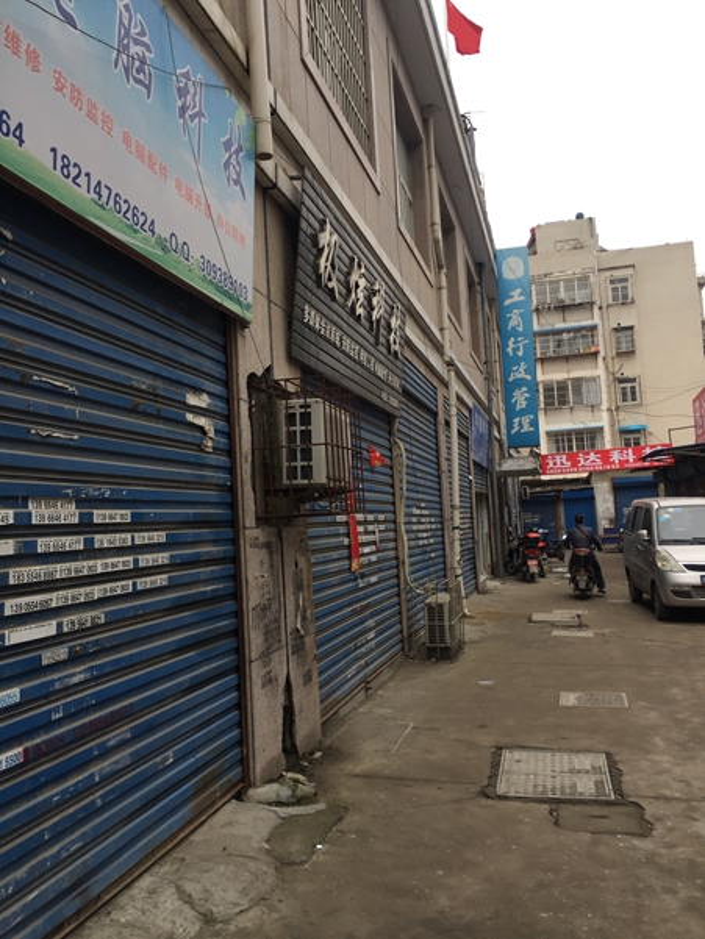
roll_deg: -0.4
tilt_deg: +4.5
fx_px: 787
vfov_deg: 61.6
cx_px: 352
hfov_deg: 48.2
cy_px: 470
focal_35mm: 29
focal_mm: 4.15
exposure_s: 1/534
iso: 32
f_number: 2.2
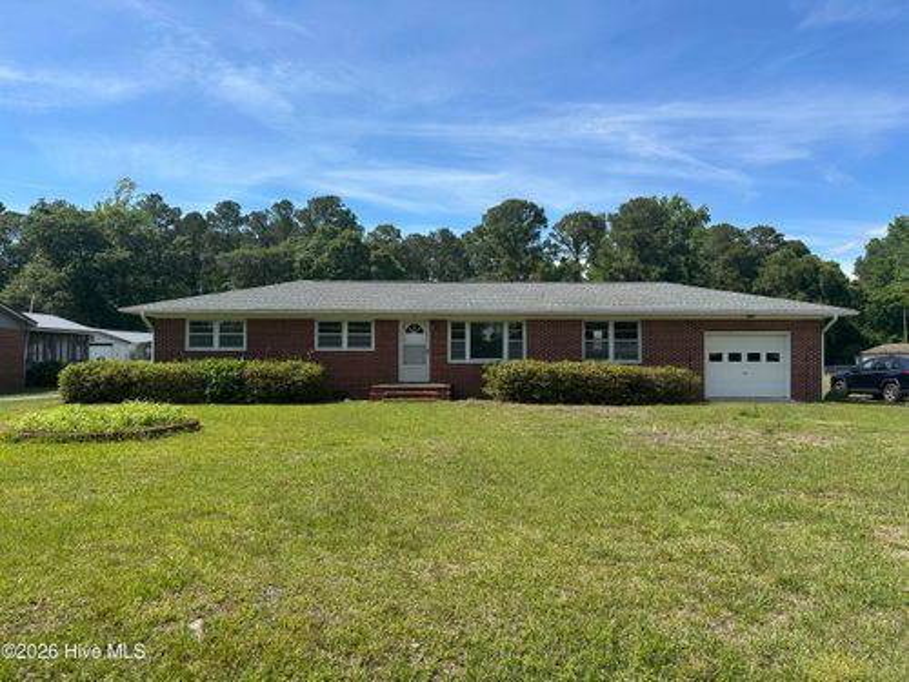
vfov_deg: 56.8
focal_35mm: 24
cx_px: 454
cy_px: 341
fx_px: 630
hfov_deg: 71.6
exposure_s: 1/4348
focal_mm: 6.86
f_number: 1.78
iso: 80
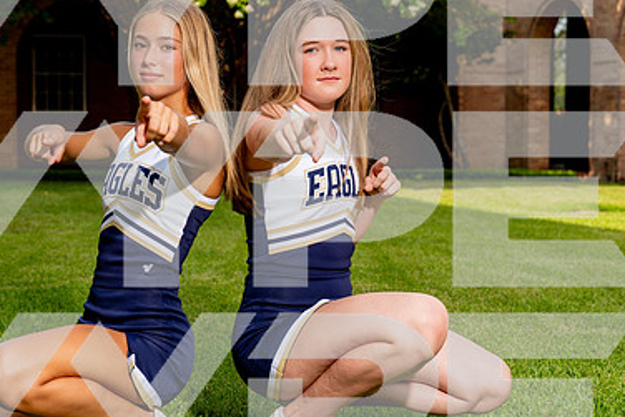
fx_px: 1268
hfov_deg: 27.5
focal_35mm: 73
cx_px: 213
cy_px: 188
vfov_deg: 18.7
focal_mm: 44
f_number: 4
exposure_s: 1/500
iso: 100
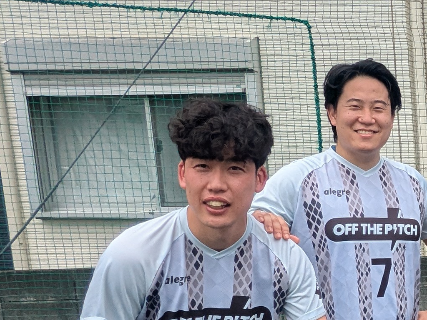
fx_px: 777
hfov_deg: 23.5
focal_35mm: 63
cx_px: 668
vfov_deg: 22.4
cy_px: 321
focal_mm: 2.35
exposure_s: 1/903
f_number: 2.2
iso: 51
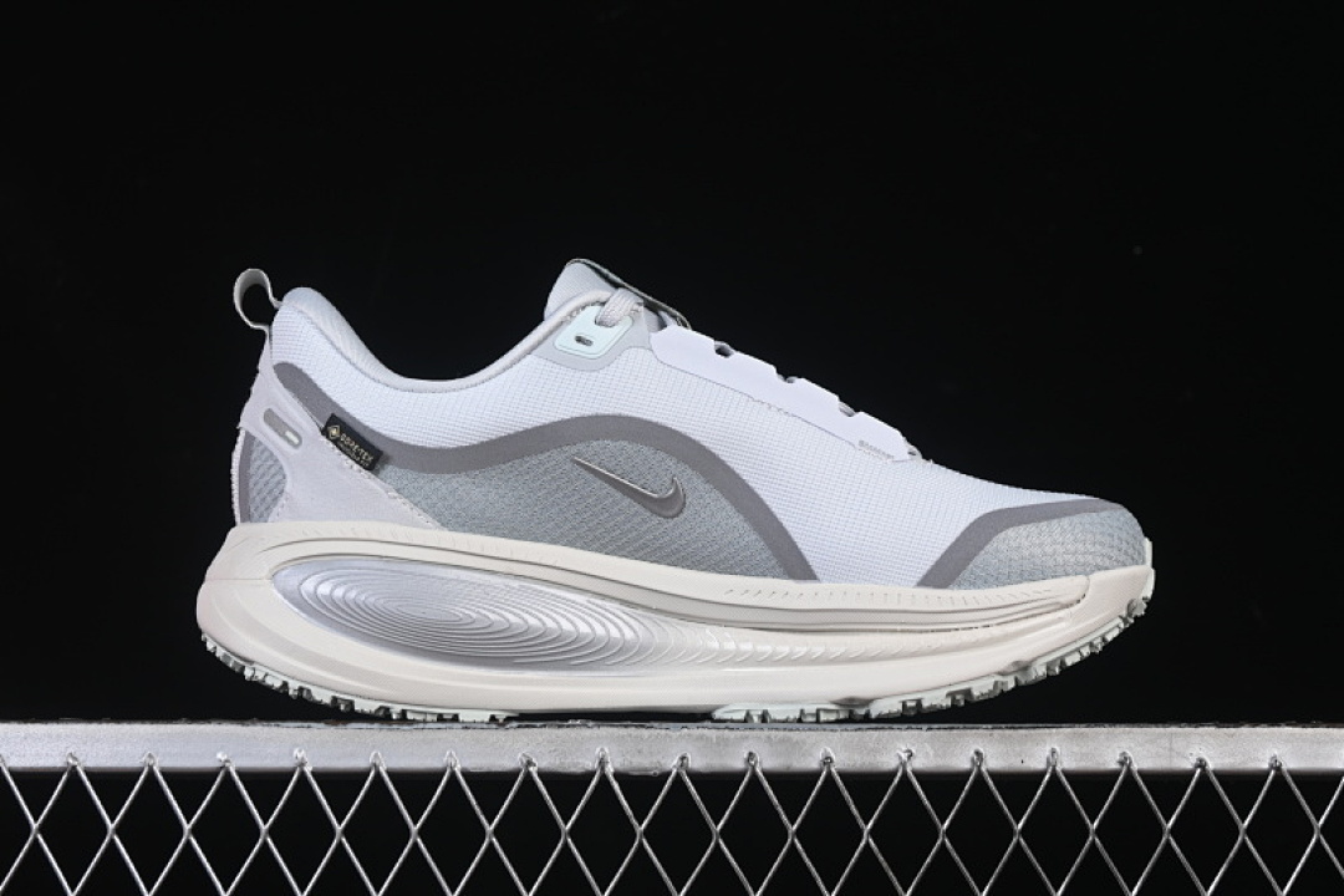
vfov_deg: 18.2
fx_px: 2800
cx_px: 672
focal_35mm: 75
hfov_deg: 27.0
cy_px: 448
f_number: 8
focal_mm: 50
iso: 160
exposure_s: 1/80
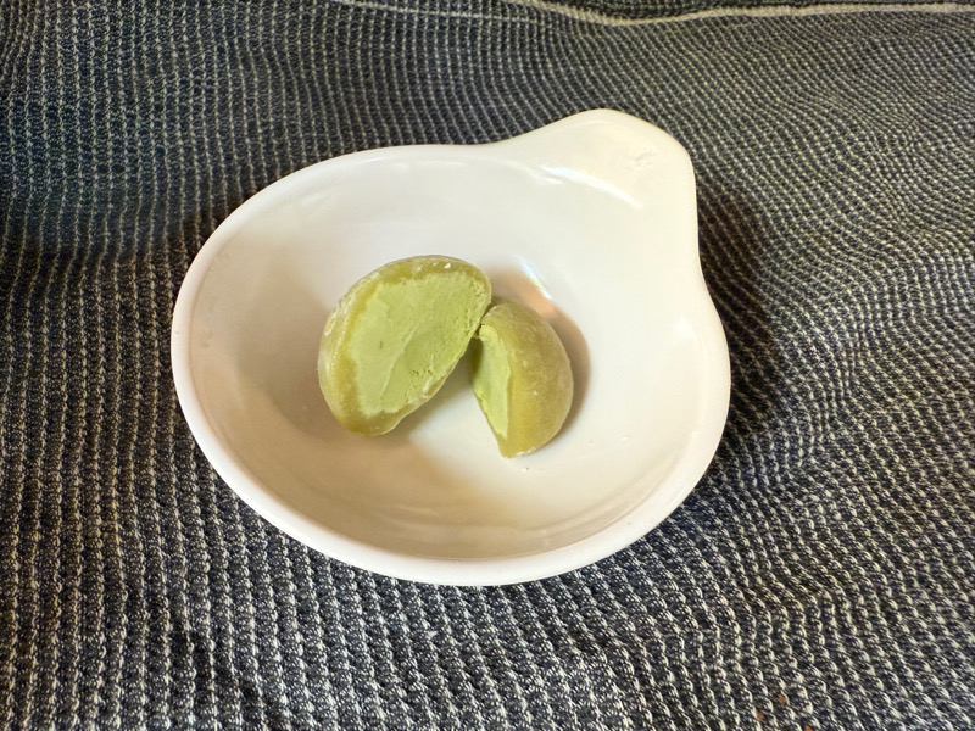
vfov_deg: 56.8
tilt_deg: -53.0
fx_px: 676
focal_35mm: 24
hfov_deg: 71.6
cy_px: 366
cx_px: 488
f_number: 2.2
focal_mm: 2.22
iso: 500
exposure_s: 1/50
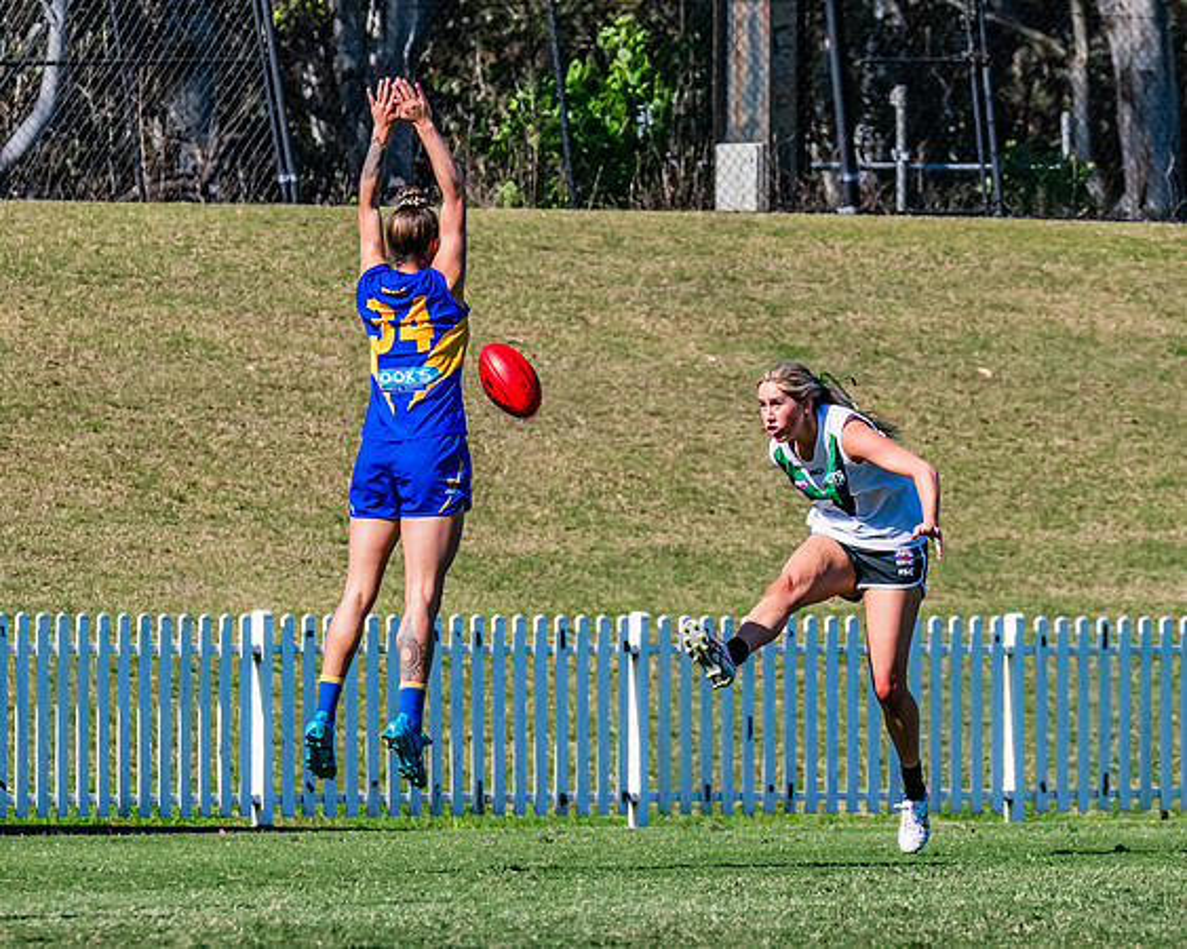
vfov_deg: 2.8
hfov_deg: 3.5
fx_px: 19567
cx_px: 794
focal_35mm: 557
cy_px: 552
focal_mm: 270
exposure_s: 1/1250
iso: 640
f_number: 10
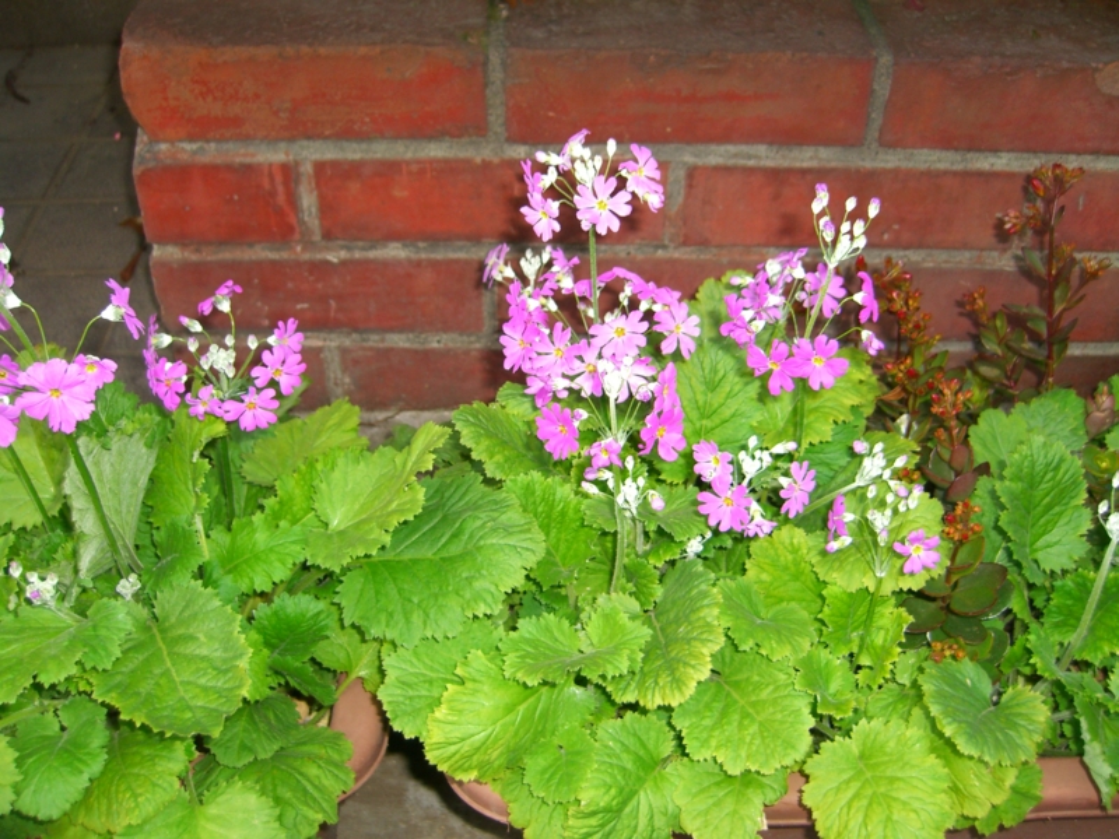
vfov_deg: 37.7
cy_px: 420
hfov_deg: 49.0
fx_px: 1228
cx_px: 560
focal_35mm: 38
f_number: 2.8
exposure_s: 1/60
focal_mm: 7.9
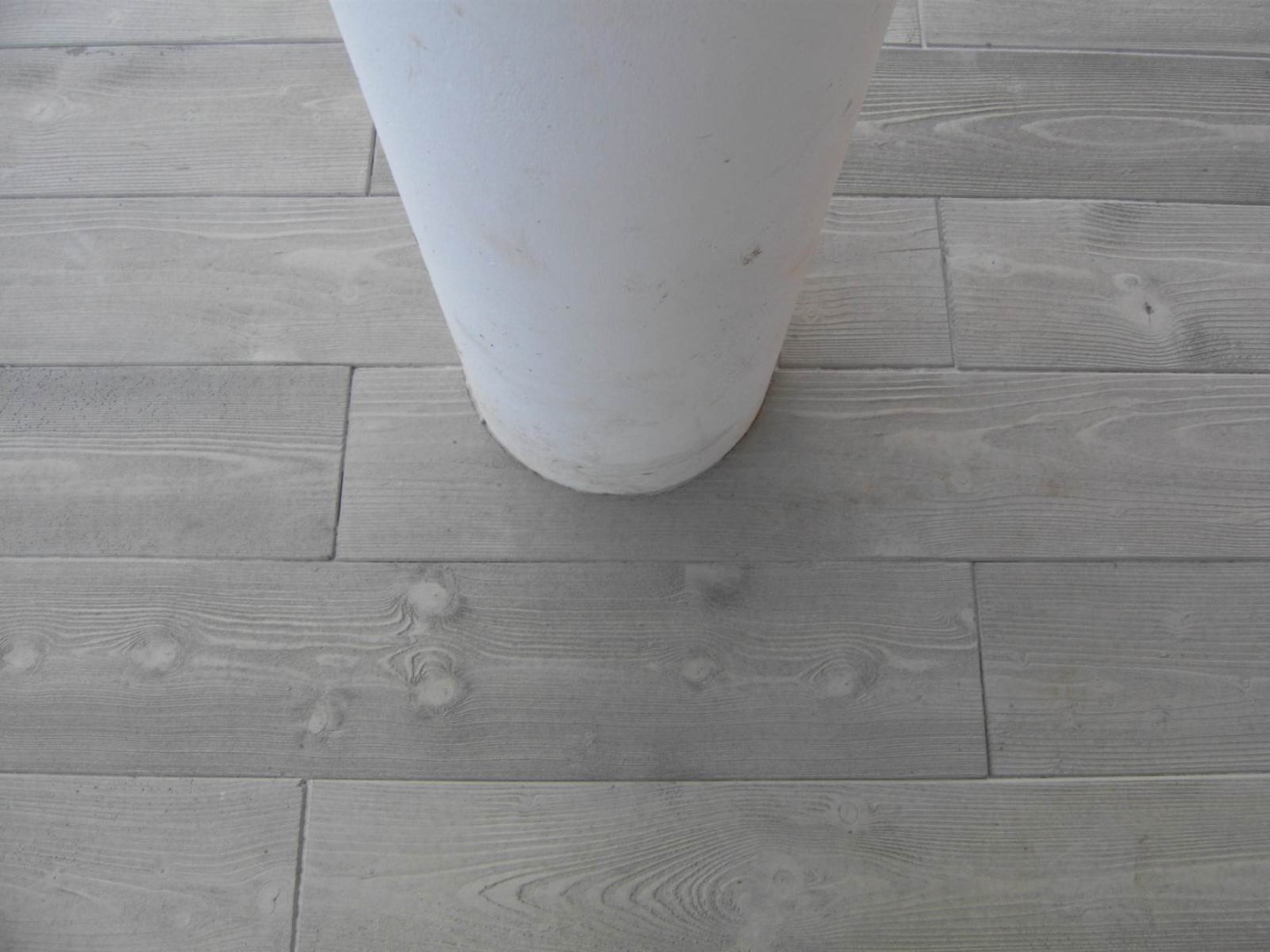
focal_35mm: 28
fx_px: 1027
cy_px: 476
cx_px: 635
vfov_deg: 49.7
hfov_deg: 63.4
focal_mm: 6
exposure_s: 1/125
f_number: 2.8
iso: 80
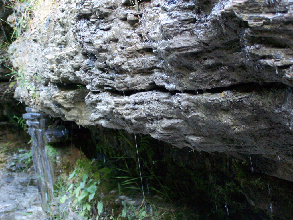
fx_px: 694
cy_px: 110
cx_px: 146
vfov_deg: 18.0
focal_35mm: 82
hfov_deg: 23.8
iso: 400
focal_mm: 13.7
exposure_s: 1/60
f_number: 3.2
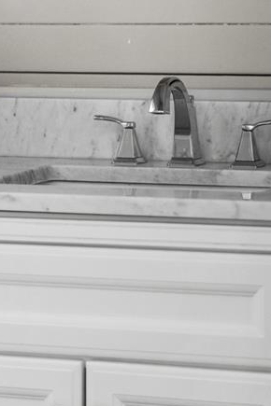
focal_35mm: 138
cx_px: 137
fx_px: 1558
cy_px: 36
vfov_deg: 14.7
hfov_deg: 9.9
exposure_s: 1/80
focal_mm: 50
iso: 500
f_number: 1.8
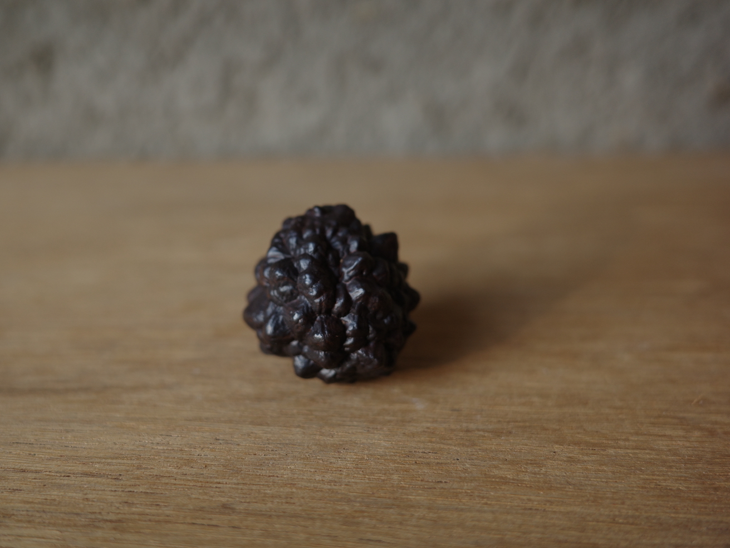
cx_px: 317
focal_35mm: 44
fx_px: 928
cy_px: 278
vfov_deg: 32.9
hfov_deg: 42.9
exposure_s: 1/100
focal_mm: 26
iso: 200
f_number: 2.8
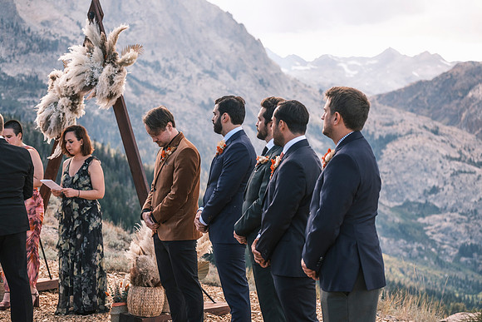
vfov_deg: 18.2
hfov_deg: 27.0
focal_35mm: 75
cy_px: 161
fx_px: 1004
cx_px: 241
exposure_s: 1/1100
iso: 400
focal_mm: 50
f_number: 2.8
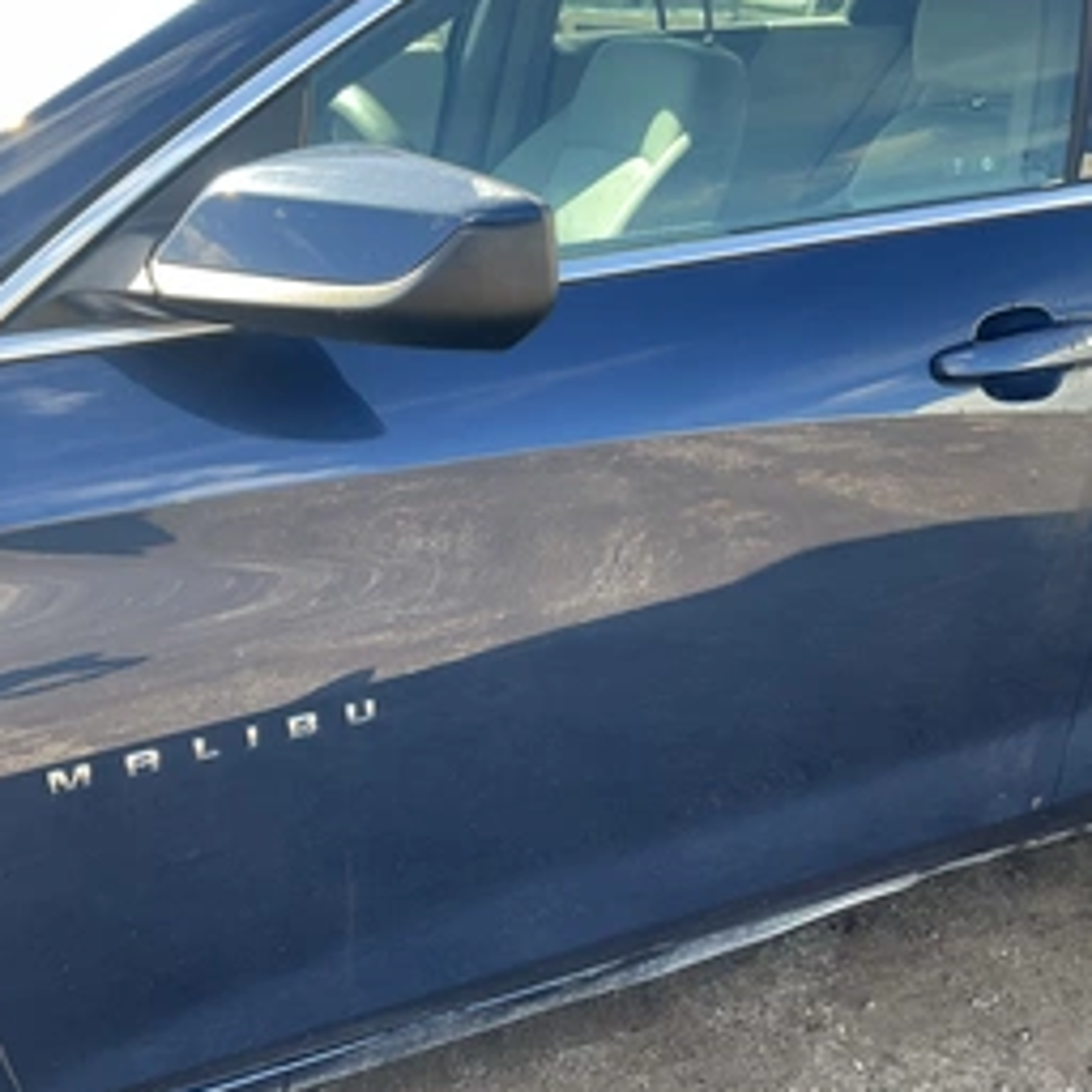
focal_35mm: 40
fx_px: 1428
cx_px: 461
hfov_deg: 41.7
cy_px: 601
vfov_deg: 41.8
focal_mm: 3
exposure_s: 1/122
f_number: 1.8
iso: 25
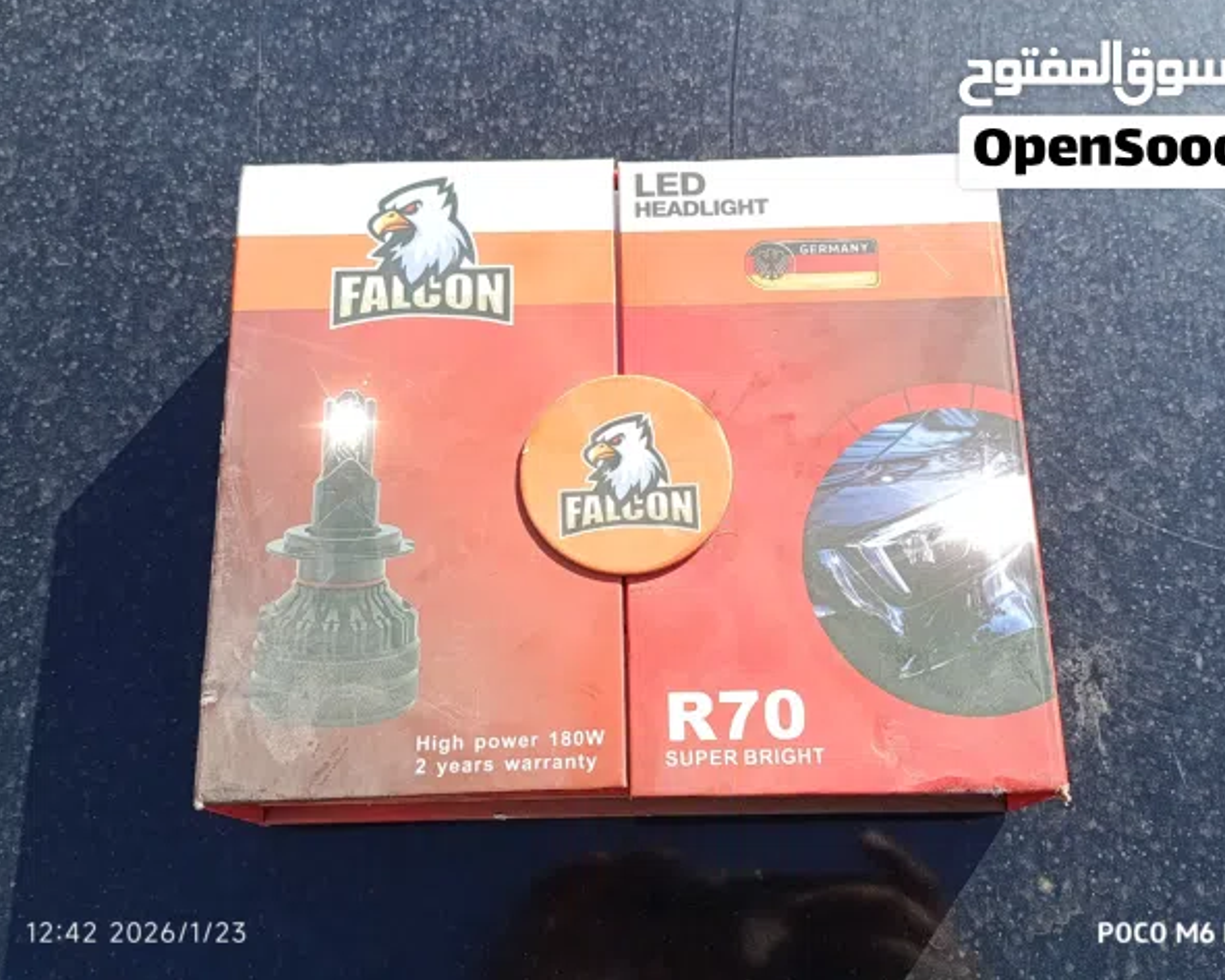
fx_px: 1342
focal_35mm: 37
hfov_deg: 49.1
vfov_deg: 40.1
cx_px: 647
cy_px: 487
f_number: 1.7
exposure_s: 1/243
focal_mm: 4.71
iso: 50
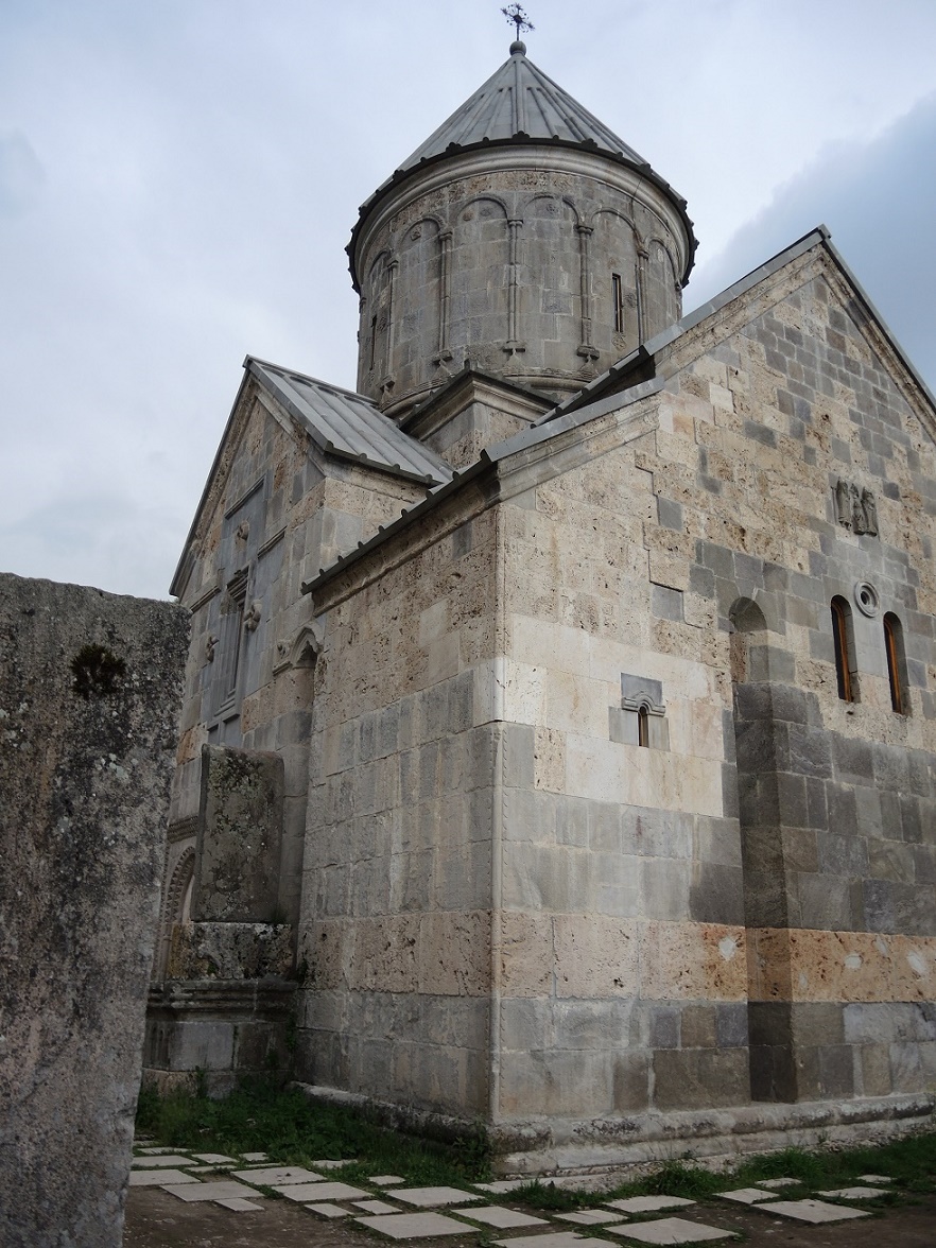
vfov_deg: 63.4
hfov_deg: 49.7
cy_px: 624
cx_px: 468
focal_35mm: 28
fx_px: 1009
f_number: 2
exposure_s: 1/30
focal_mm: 6
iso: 110
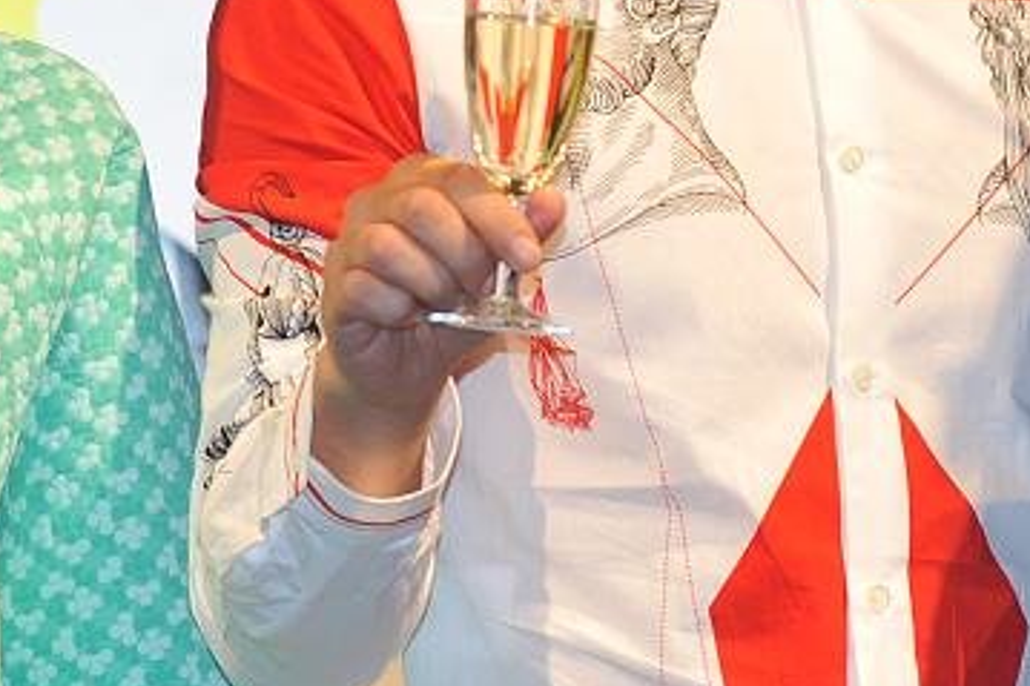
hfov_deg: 3.2
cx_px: 668
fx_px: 18159
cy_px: 98
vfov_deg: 2.2
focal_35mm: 635
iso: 1000
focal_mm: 190
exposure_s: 1/250
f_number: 4
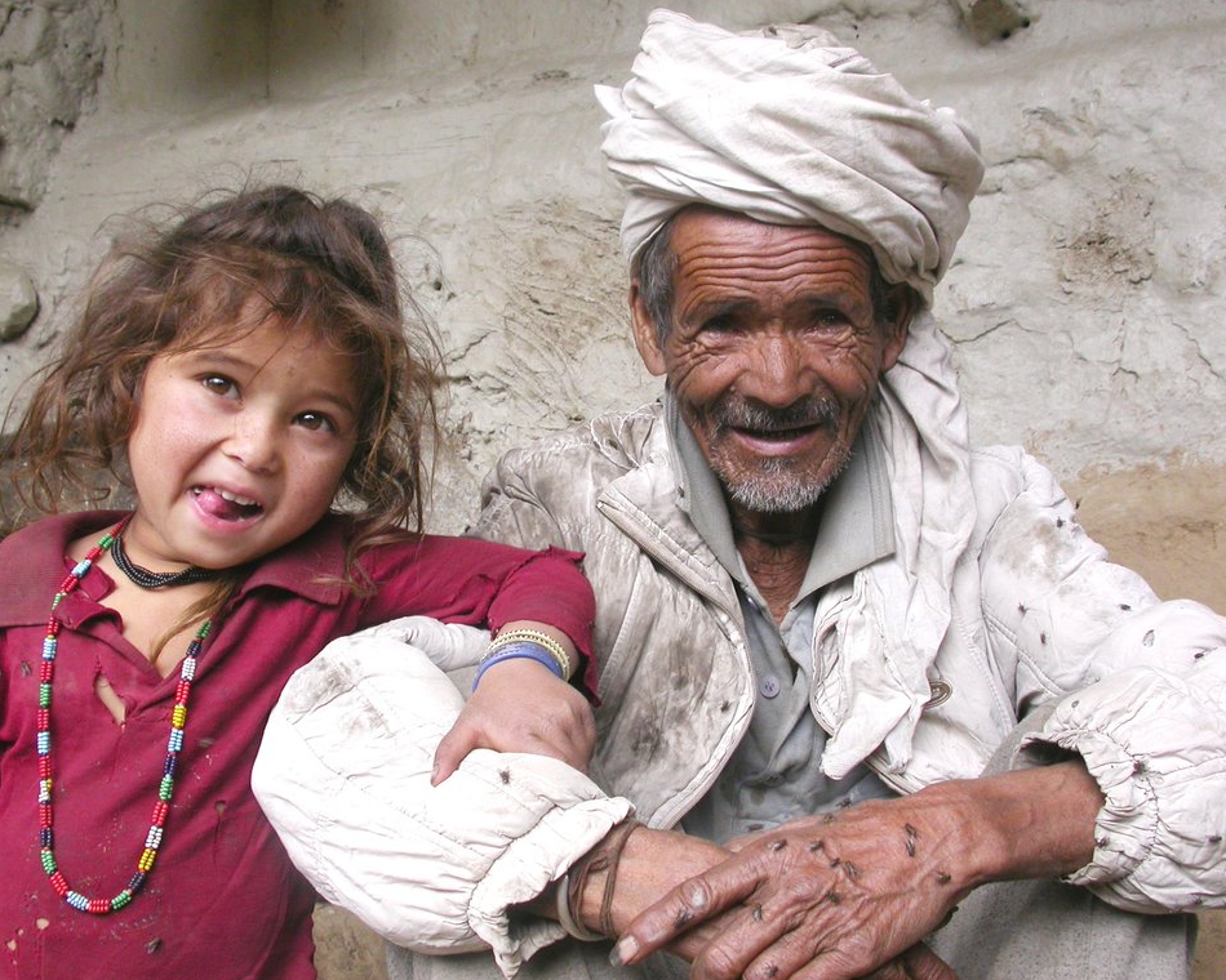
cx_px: 586
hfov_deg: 45.8
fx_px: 1451
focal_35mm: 40
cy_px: 491
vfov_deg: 37.3
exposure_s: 1/116
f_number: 4.2
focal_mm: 7.85
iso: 100
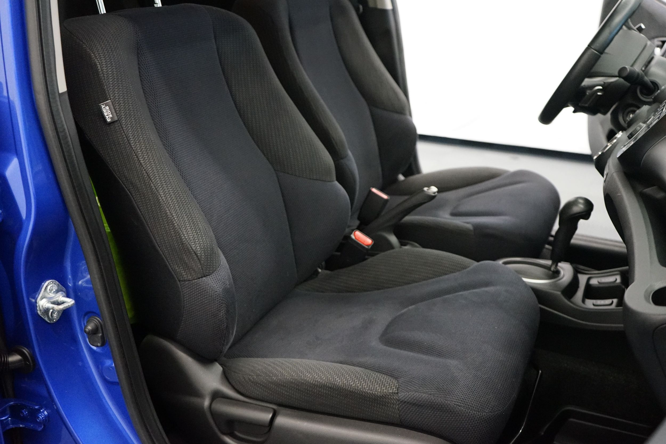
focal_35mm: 37
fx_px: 684
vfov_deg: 35.9
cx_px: 333
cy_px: 222
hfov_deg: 51.9
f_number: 4
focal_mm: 37
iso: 6400
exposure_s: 1/160
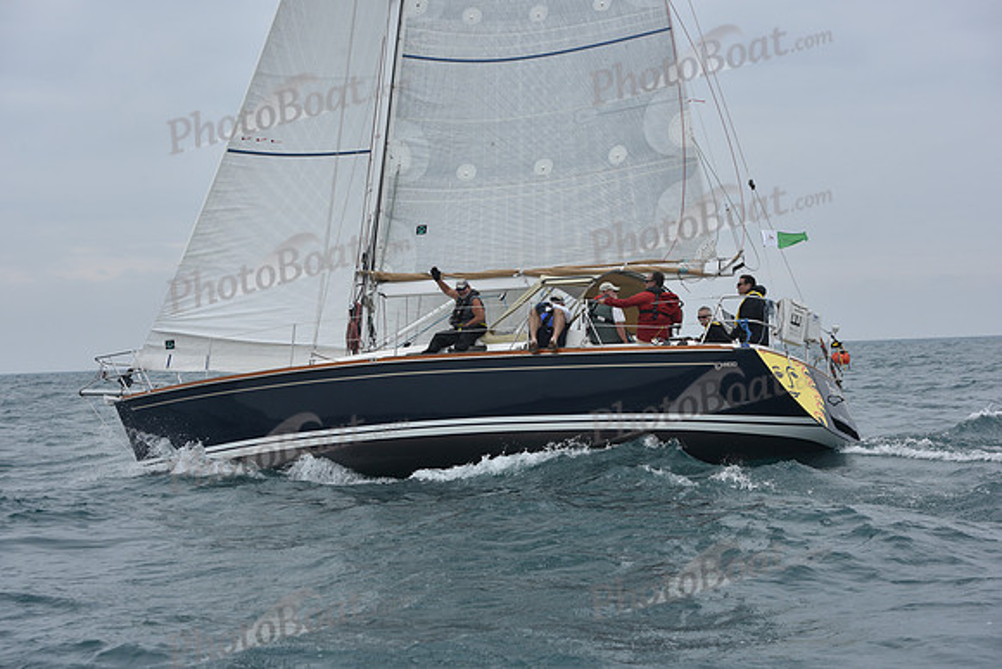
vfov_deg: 19.5
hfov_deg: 28.8
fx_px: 1949
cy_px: 334
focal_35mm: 70
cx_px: 501
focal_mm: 70
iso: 250
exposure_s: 1/800
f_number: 7.1
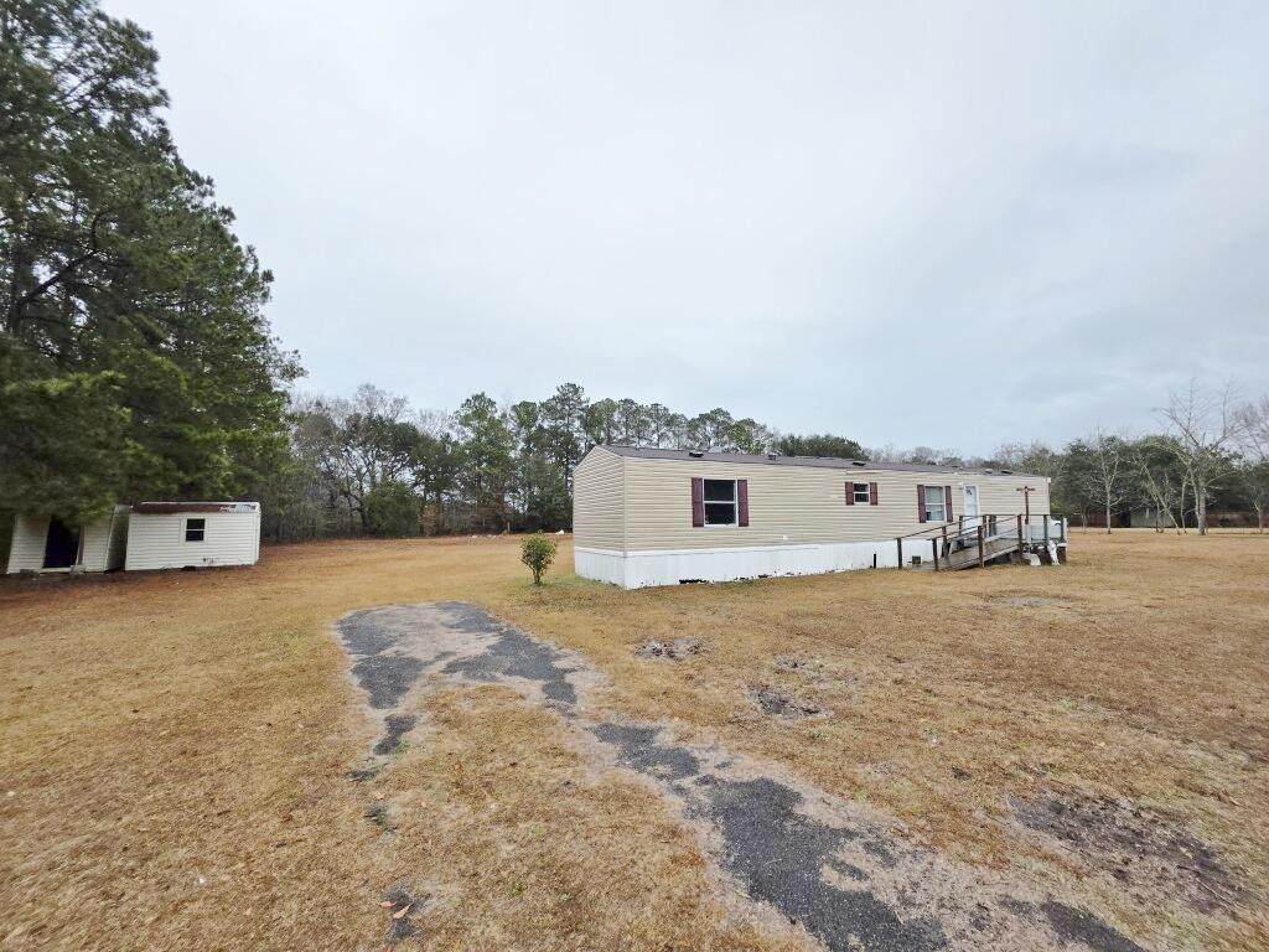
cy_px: 476
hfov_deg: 106.2
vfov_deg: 89.9
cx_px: 634
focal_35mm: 13
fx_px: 477
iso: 40
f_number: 1.9
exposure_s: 1/655
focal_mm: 2.2
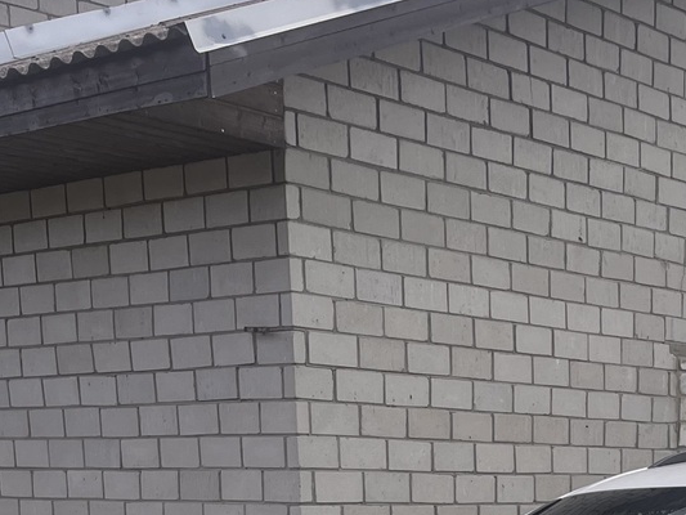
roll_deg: +0.7
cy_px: 785
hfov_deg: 23.8
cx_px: 708
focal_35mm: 78
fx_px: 1546
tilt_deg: -10.8
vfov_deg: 17.0
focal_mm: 5.1
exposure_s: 1/1623
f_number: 1.6
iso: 50
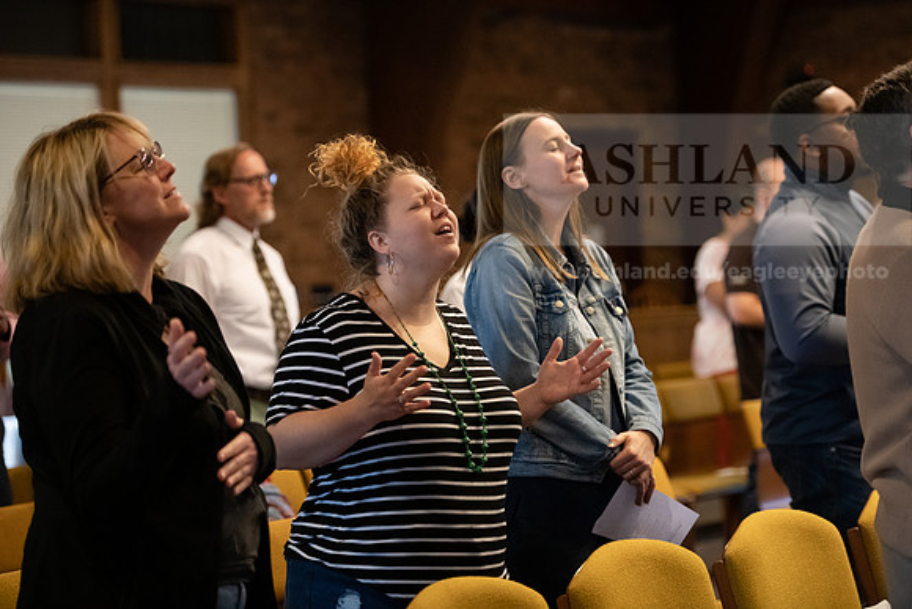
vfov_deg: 14.0
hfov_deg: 20.8
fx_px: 2483
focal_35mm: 98
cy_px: 304
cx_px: 456
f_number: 2.8
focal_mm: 98
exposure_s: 1/200
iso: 4000
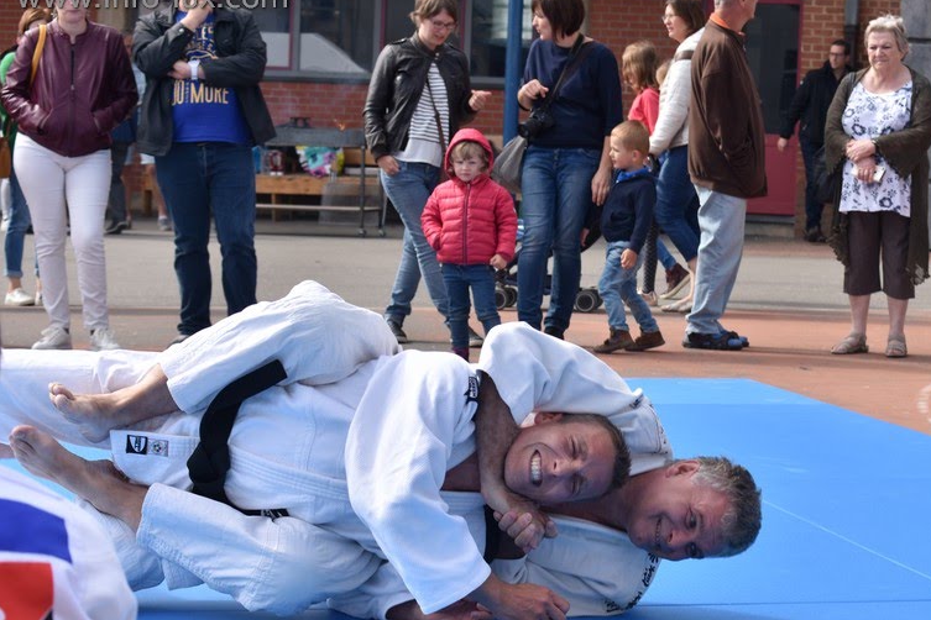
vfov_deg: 13.4
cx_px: 632
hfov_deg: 19.9
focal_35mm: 102
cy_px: 391
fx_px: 2638
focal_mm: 50
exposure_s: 1/500
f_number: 5.6
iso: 100
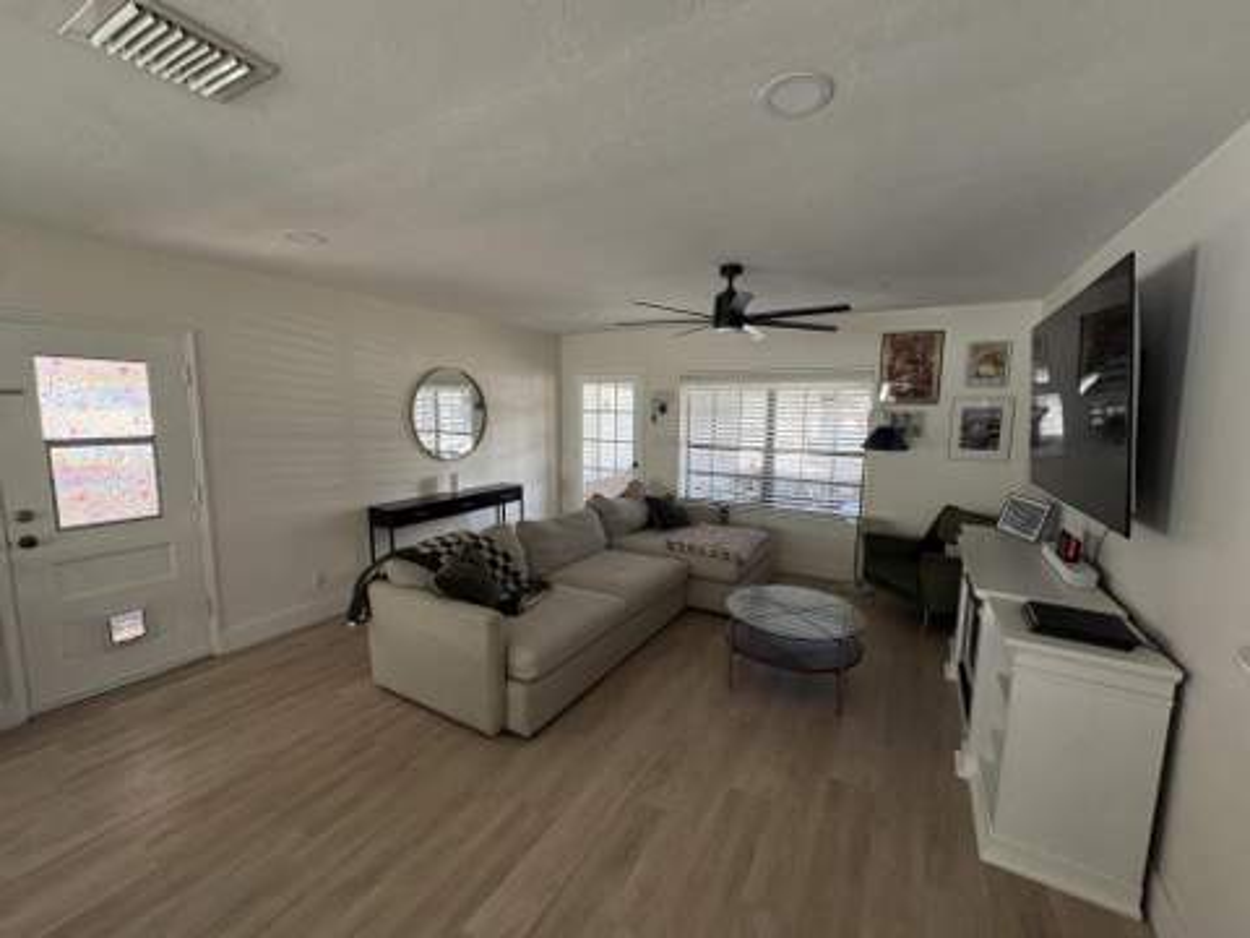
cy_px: 469
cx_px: 625
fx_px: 506
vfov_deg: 85.7
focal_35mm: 14
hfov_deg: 102.1
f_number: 2.2
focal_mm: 2.22
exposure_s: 1/98
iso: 200
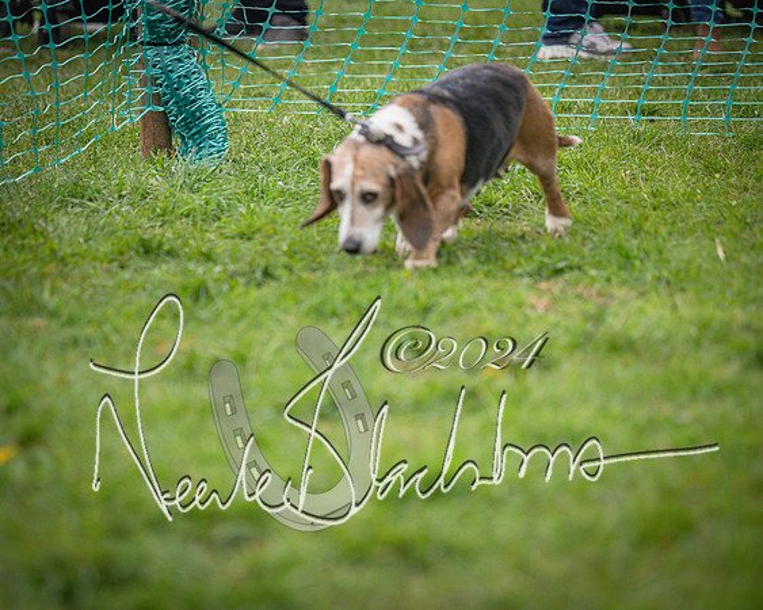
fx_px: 4576
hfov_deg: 9.5
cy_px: 305
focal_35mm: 203
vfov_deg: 7.6
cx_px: 382
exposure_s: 1/2500
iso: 1250
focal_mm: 180
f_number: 4
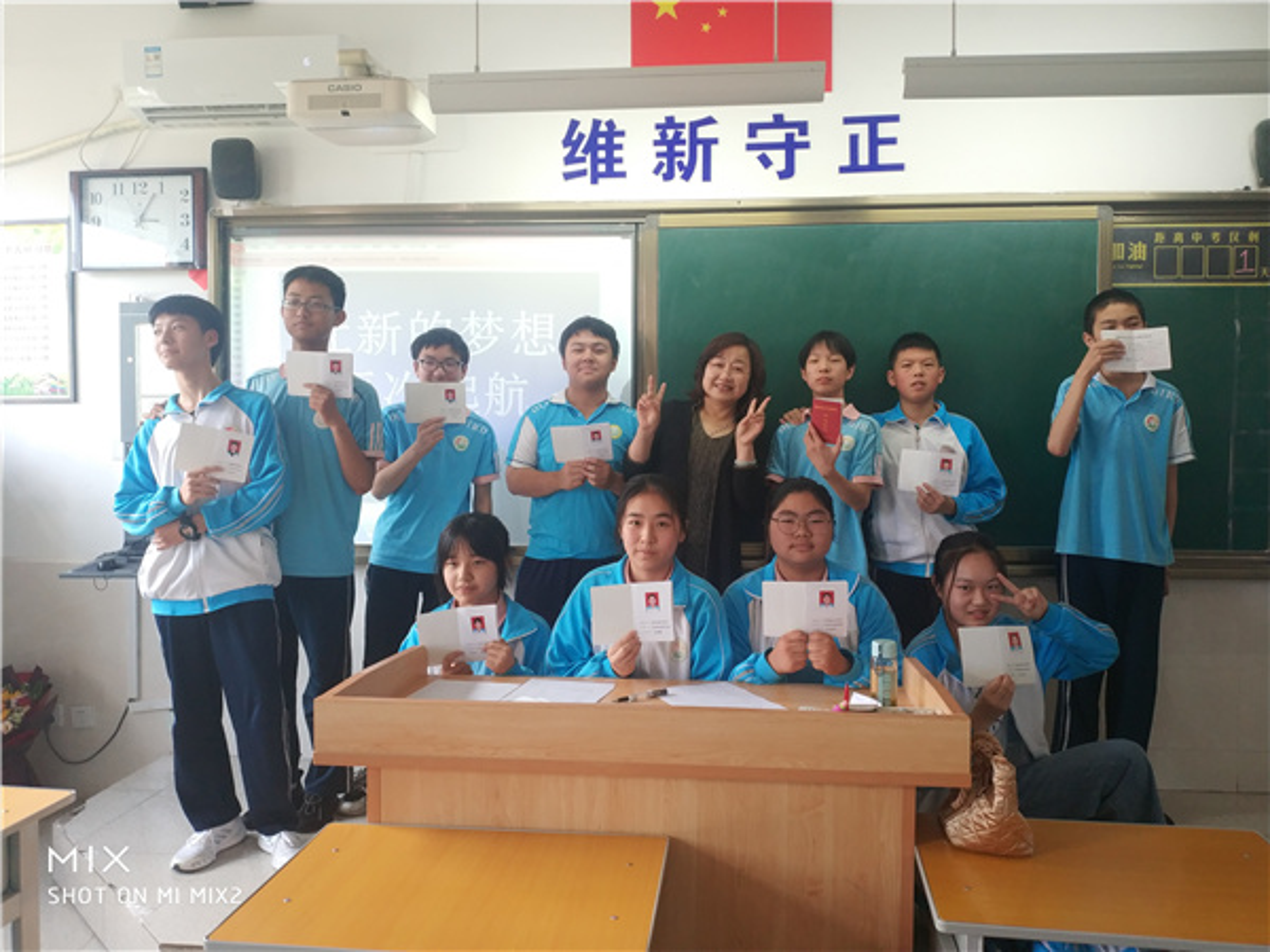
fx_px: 1174
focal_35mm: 32
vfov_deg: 44.2
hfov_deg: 56.8
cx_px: 635
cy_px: 476
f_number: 2
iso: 204
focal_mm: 4.5
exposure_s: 1/33
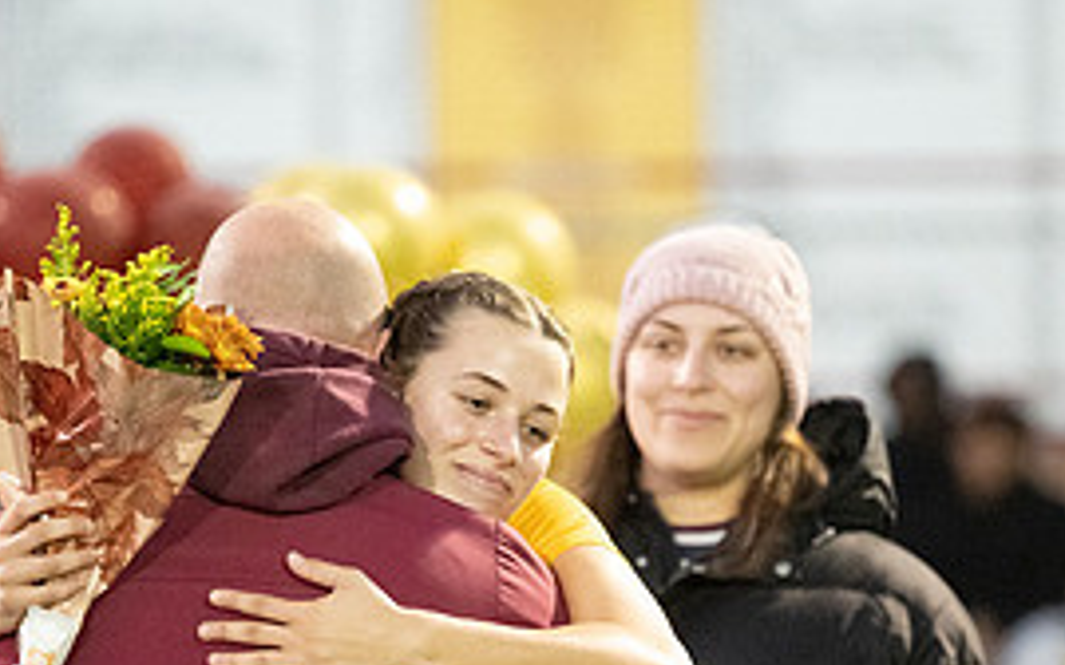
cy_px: 627
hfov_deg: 5.3
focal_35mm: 395
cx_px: 471
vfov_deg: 3.3
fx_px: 11462
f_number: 2.8
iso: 16000
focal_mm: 180
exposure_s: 1/640
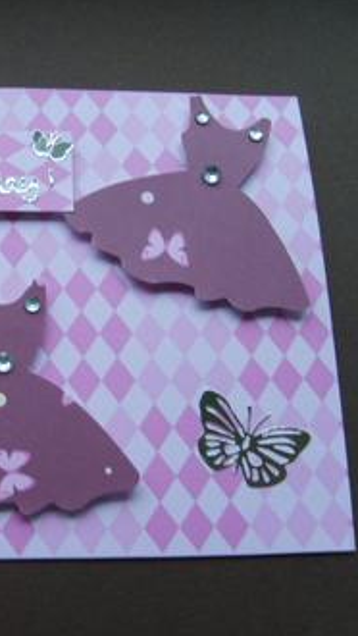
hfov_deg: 22.2
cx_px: -4
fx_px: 876
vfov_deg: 39.8
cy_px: 316
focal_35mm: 52
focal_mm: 5.8
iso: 93
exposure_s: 1/30
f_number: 2.8
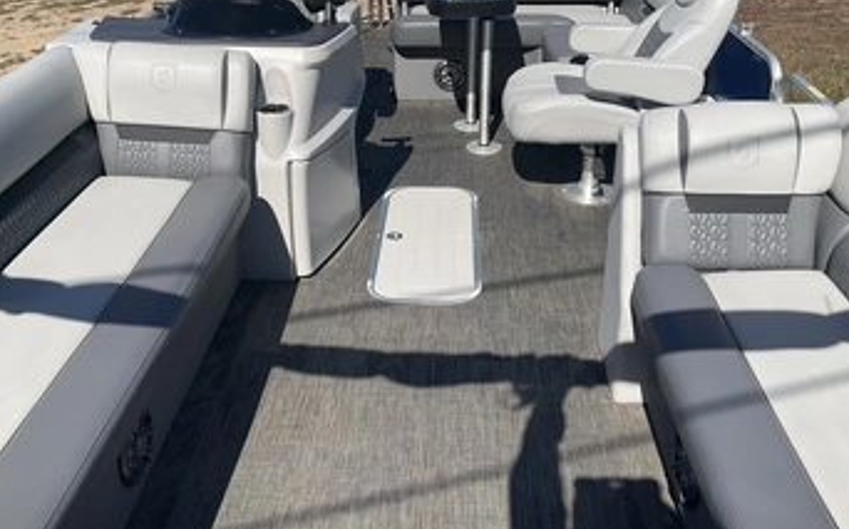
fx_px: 832
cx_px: 429
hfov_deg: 54.1
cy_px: 204
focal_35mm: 36
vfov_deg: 35.1
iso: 25
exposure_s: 1/2538
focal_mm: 3
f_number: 1.8
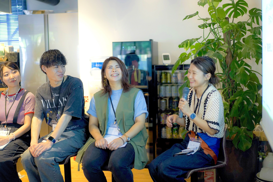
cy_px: 91
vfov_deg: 24.6
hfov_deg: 36.2
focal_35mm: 55
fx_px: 417
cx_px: 136
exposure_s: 1/200
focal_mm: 55
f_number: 1.8
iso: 1000
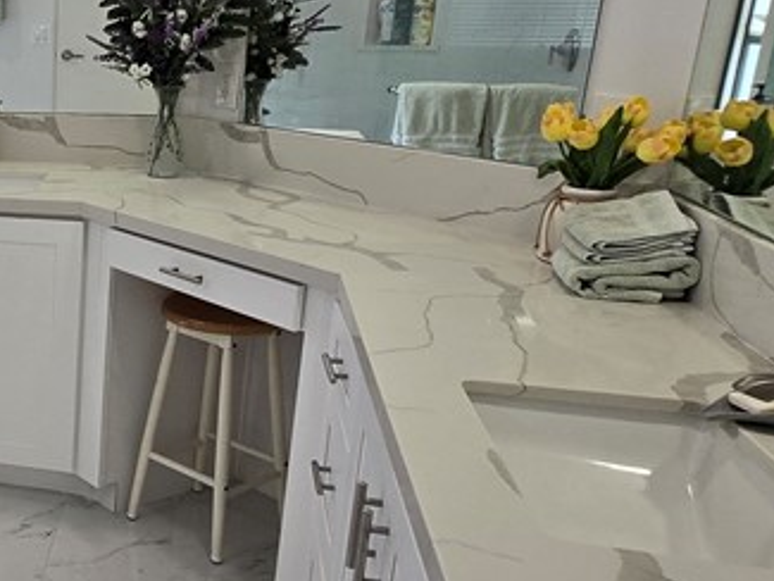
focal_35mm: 41
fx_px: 917
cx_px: -138
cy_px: 281
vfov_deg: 35.2
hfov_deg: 36.3
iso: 80
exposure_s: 1/120
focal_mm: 2.2
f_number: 2.2
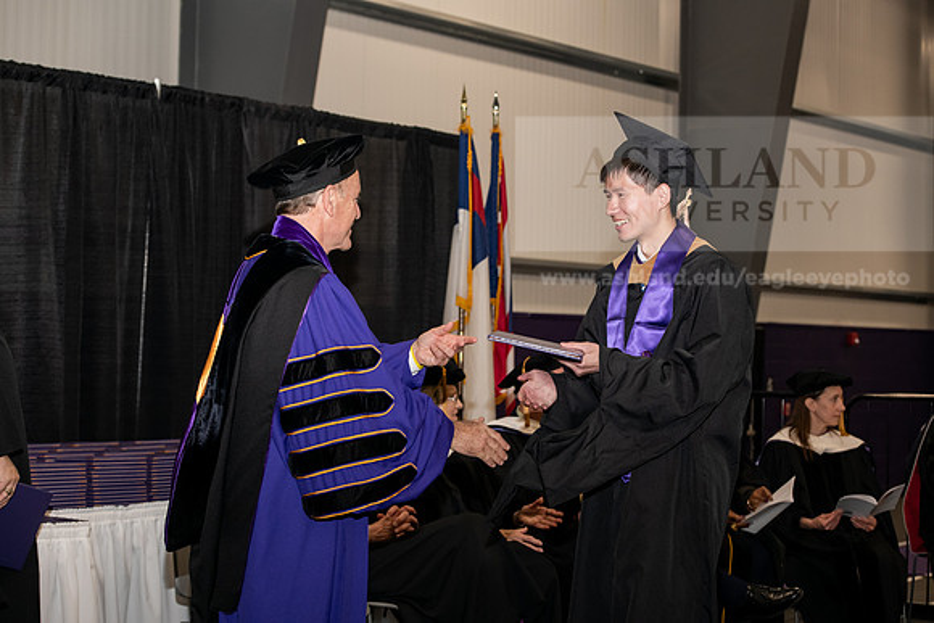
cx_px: 467
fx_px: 1816
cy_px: 312
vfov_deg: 19.5
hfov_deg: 28.8
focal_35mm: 70
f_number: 5.6
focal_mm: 70
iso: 1600
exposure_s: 1/200
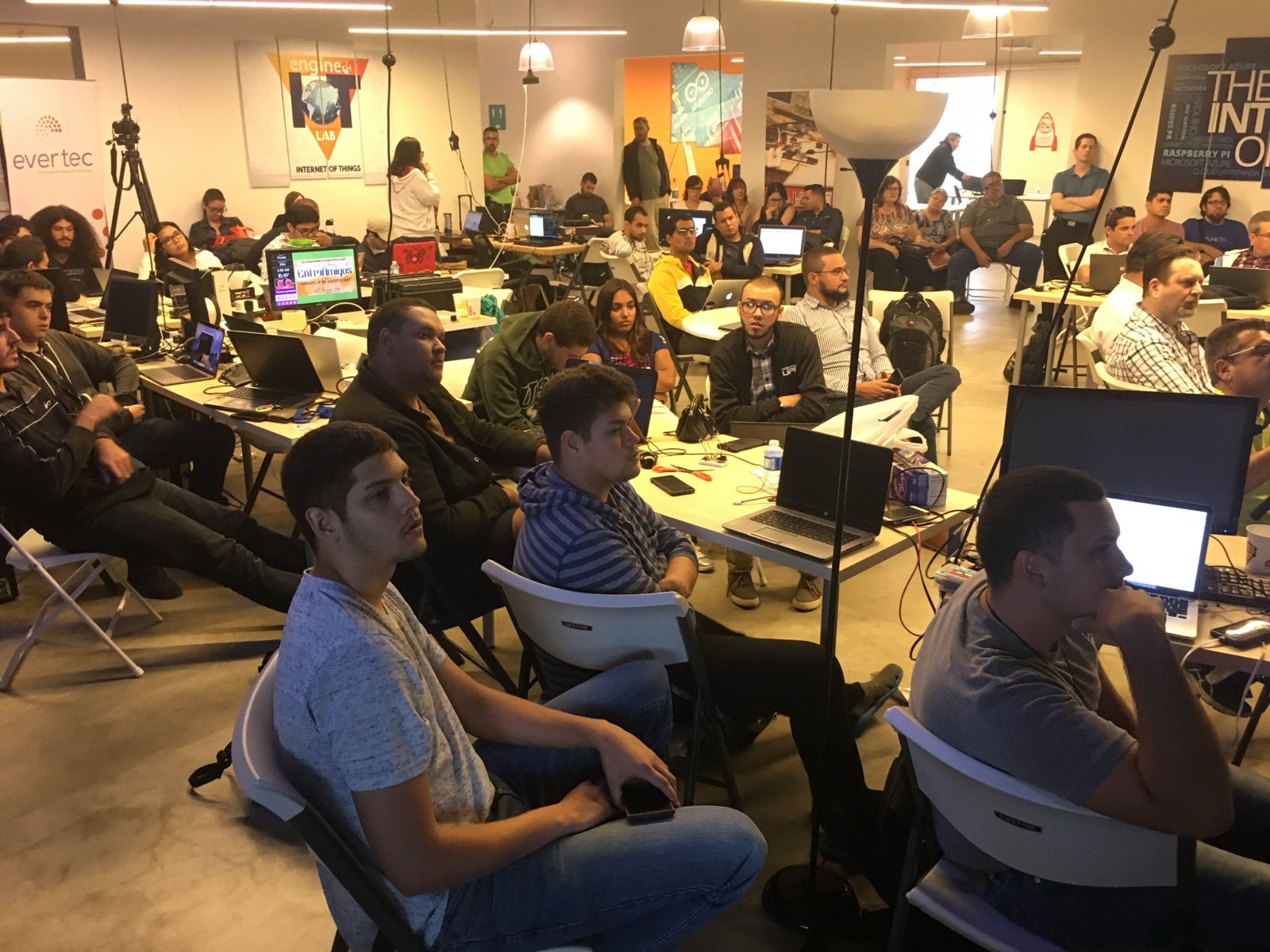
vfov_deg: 48.2
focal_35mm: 29
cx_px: 635
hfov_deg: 61.7
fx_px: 1064
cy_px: 476
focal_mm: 4.15
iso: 64
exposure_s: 1/15
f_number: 2.2
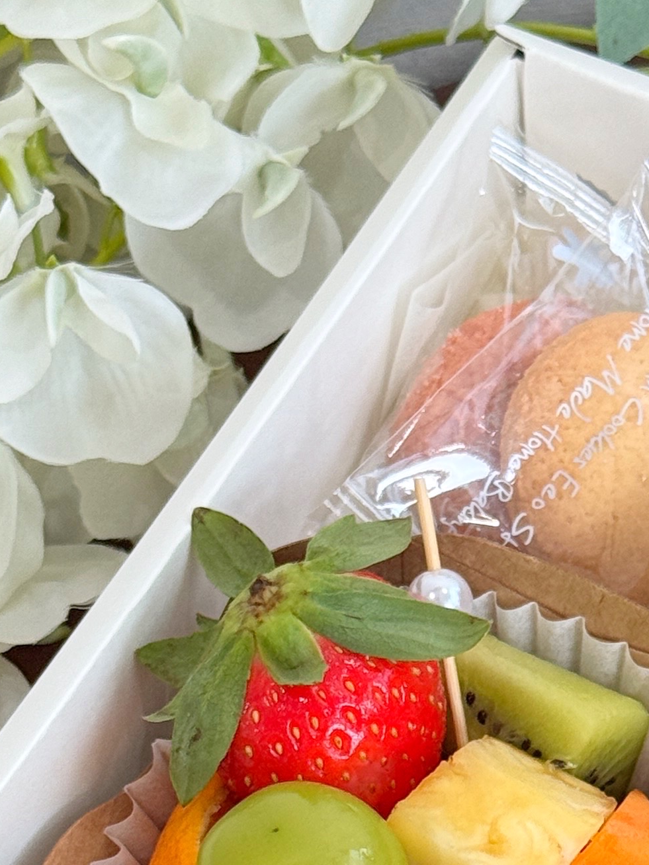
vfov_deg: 13.0
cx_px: 707
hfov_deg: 9.9
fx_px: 3700
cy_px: 1034
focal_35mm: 148
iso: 80
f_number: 1.78
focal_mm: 6.76
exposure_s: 1/60
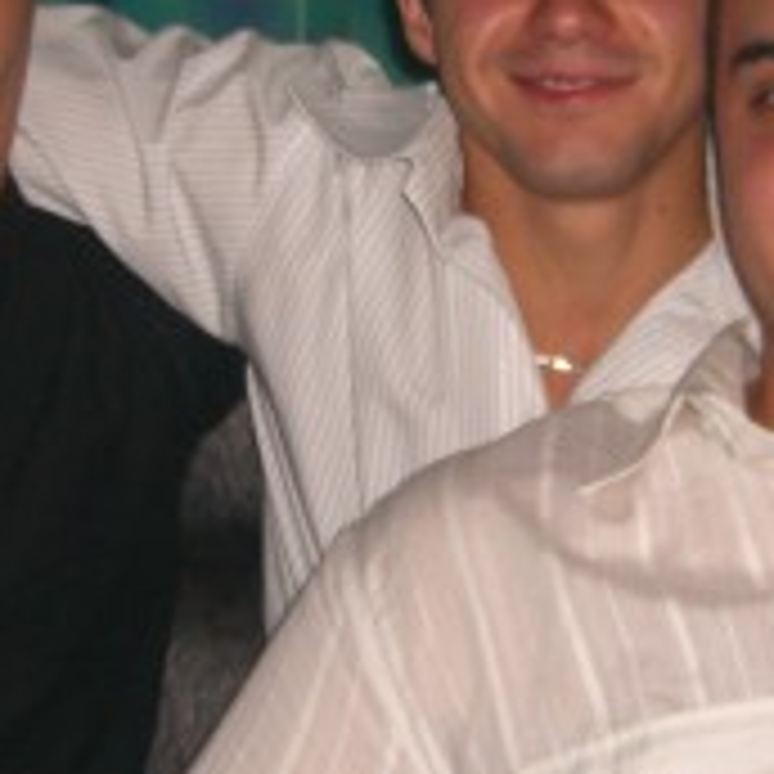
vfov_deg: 14.9
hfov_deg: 14.9
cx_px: 518
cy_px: 414
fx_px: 2960
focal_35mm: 117
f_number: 2.8
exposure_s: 1/60
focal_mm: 7.9
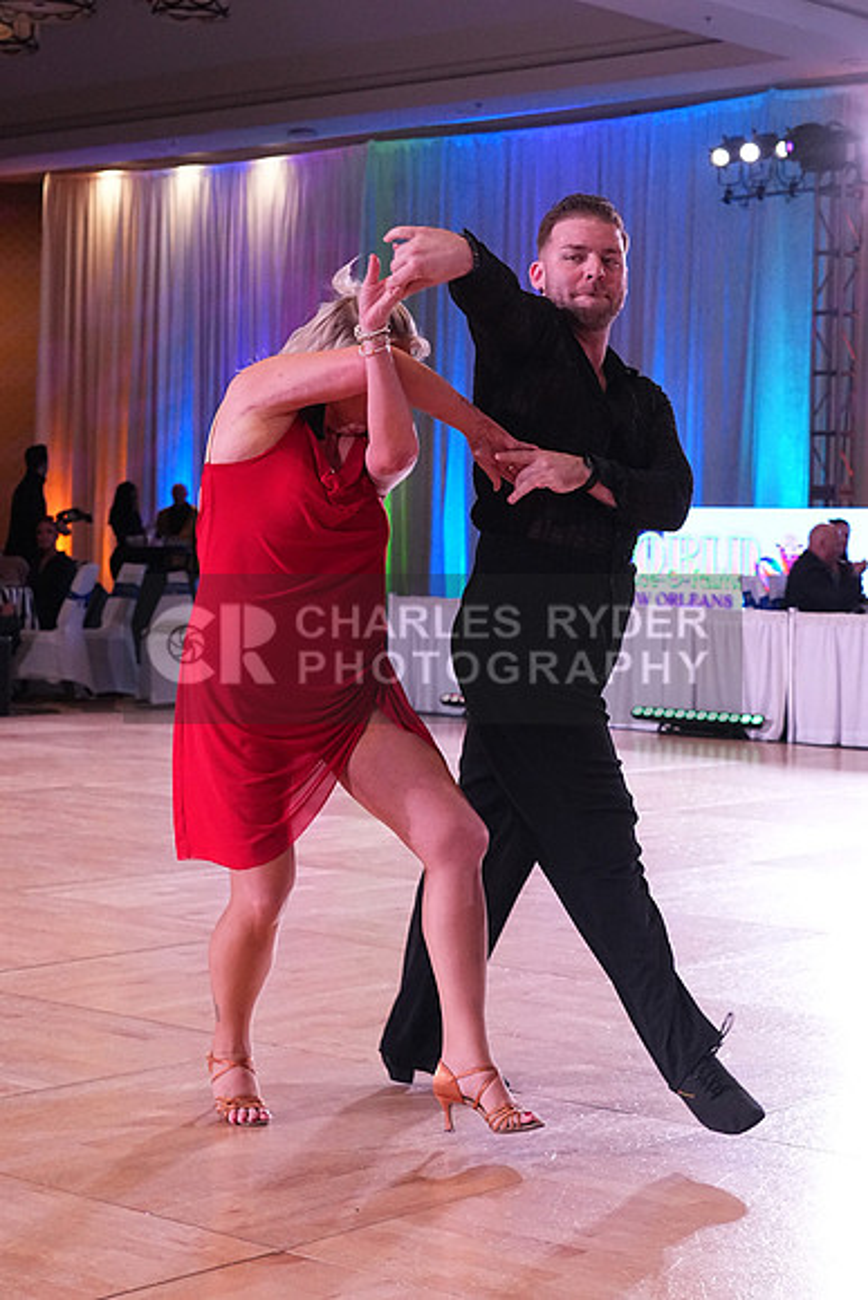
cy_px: 650
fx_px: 2494
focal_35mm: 69
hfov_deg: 19.7
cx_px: 434
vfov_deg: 29.2
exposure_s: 1/400
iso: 4000
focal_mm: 46
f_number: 5.6
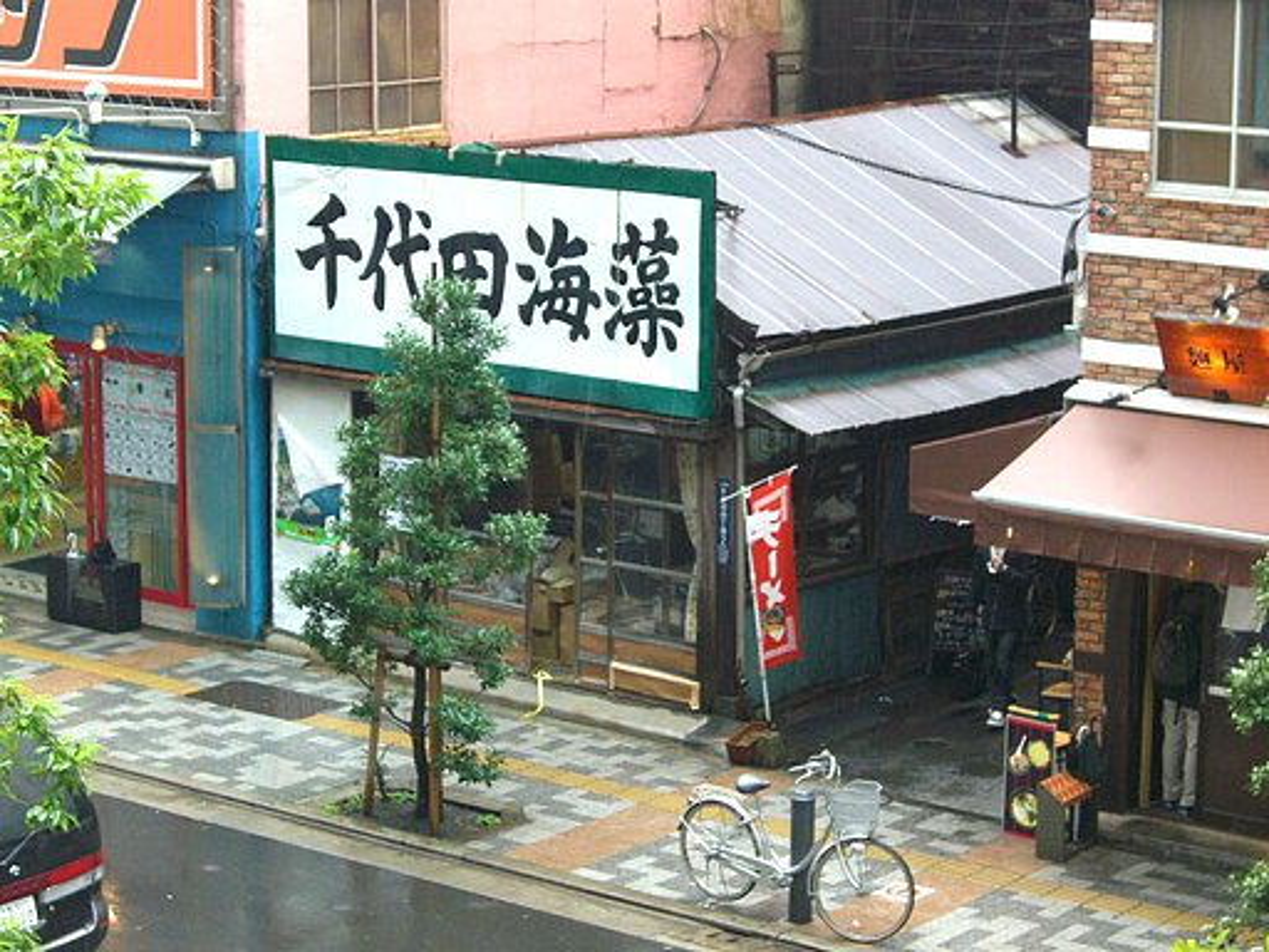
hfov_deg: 21.1
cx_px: 634
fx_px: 3409
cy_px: 476
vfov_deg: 15.9
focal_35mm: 93
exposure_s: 1/80
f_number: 4.8
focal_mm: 19.4
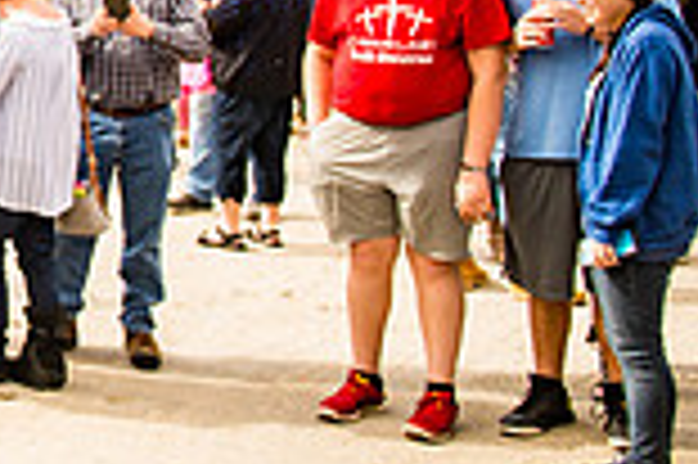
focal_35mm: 90
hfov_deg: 18.2
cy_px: -88
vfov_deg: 14.7
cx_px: -531
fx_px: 1743
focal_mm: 24
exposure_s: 1/1600
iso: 200
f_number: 2.8
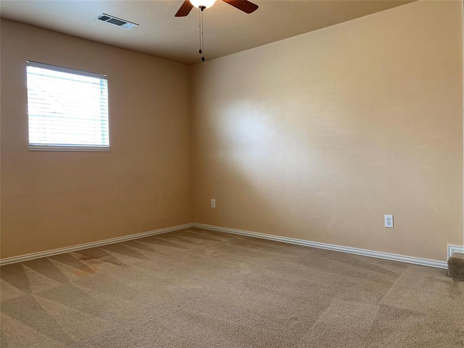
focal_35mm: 26
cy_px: 174
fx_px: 349
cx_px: 232
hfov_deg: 67.3
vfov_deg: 53.1
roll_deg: +1.2
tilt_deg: -1.5
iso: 80
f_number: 1.8
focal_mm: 4.25
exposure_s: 1/60
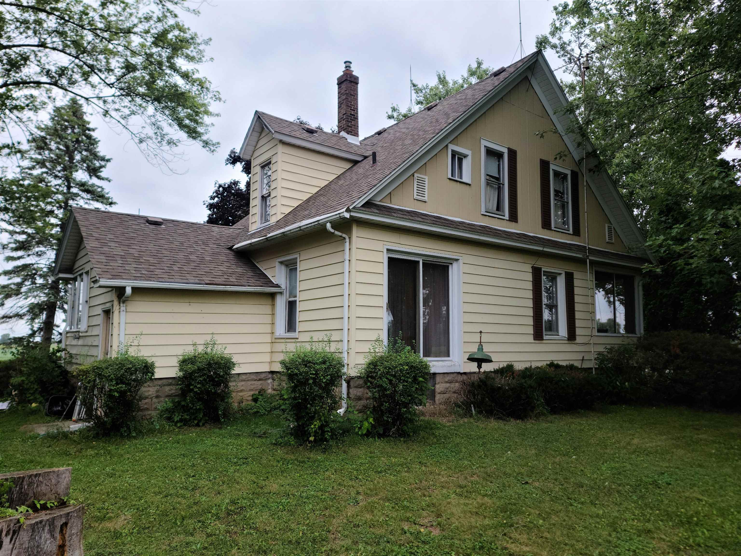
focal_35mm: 25
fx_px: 535
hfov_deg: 69.4
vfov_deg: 54.9
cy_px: 278
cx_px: 370
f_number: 1.8
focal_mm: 7
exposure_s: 1/172
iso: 16
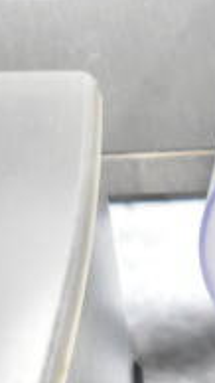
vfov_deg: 11.4
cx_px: 556
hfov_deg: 6.1
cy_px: 76
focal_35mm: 188
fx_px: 1907
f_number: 4.8
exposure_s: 1/60
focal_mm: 38
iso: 3200
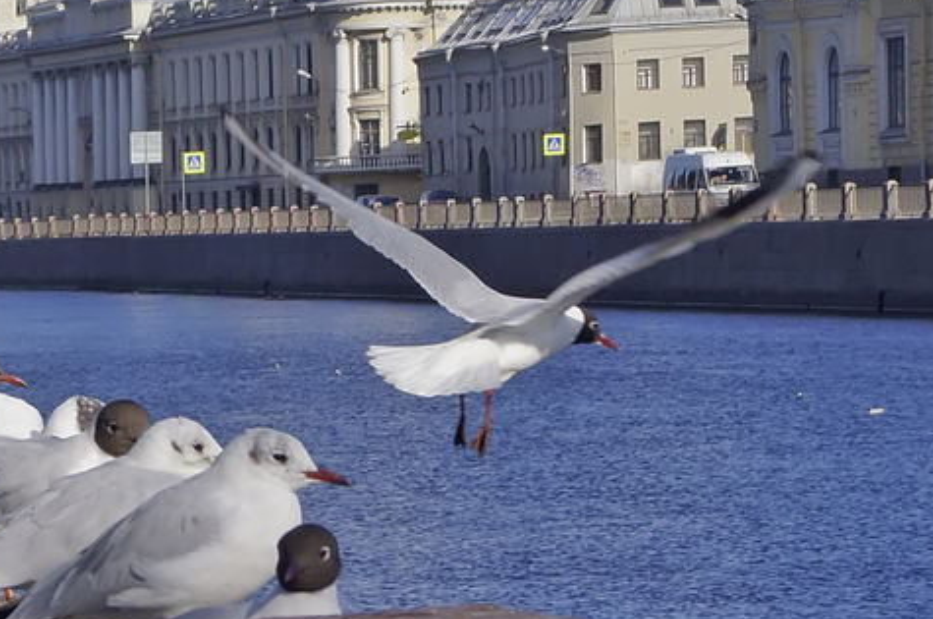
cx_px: 104
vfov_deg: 6.9
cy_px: 290
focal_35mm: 199
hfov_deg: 10.3
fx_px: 5149
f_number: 9
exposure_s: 1/400
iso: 100
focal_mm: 35
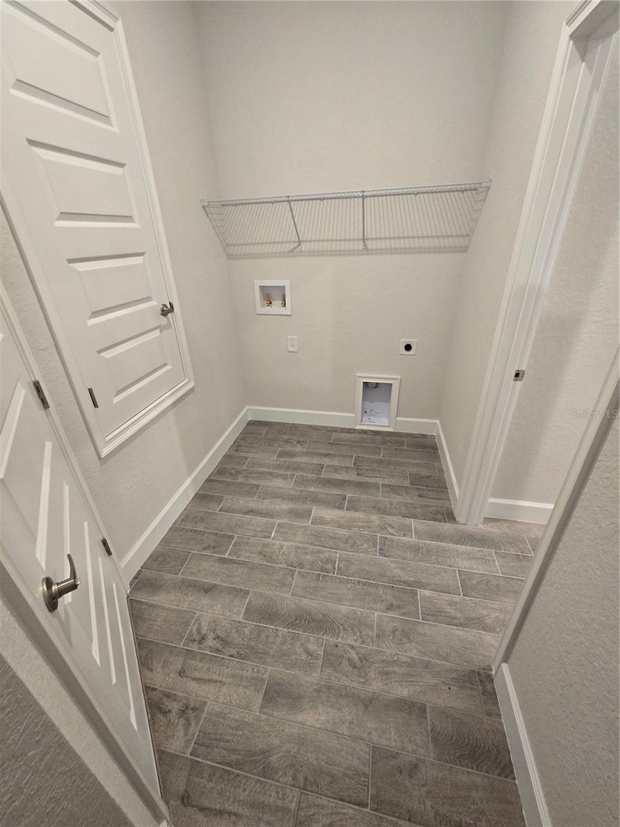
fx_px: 310
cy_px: 414
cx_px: 310
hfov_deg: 89.9
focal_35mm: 13
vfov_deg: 106.2
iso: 400
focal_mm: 2.2
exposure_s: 1/60
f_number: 2.2
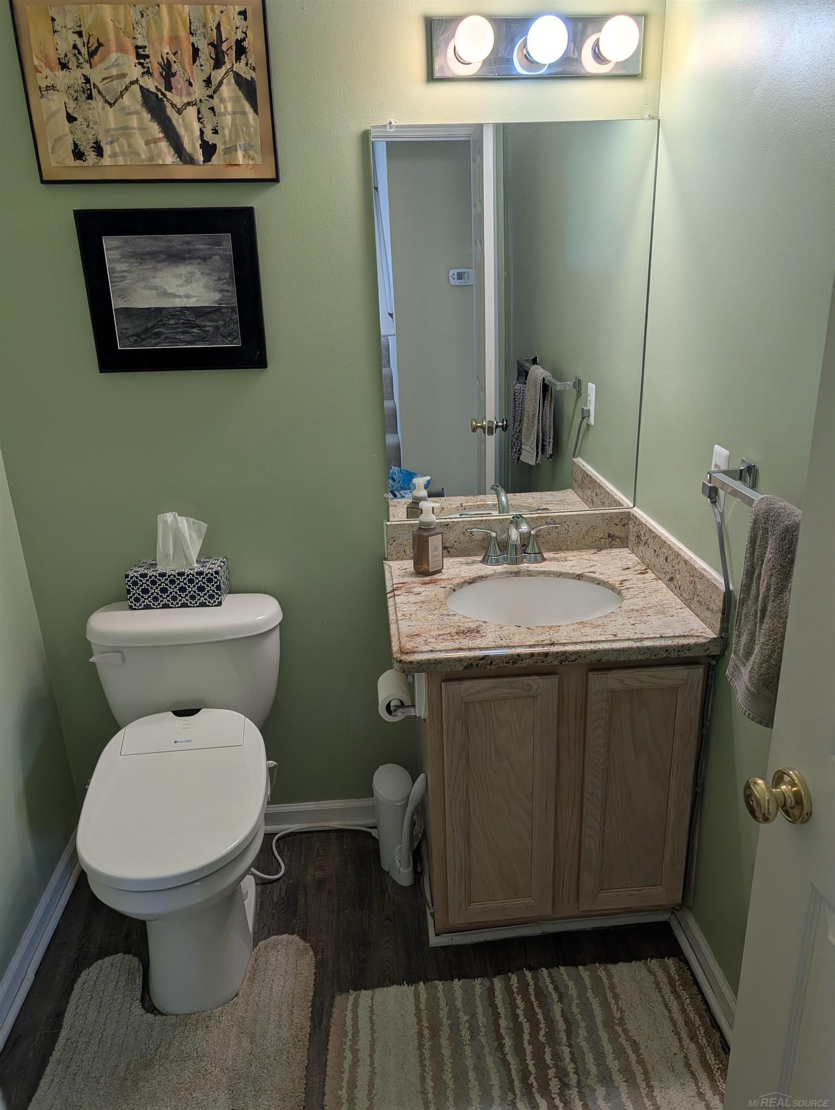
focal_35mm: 24
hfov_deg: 56.9
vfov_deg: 71.5
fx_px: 770
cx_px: 418
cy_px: 555
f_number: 1.68
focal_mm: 6.9
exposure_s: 1/285
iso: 23
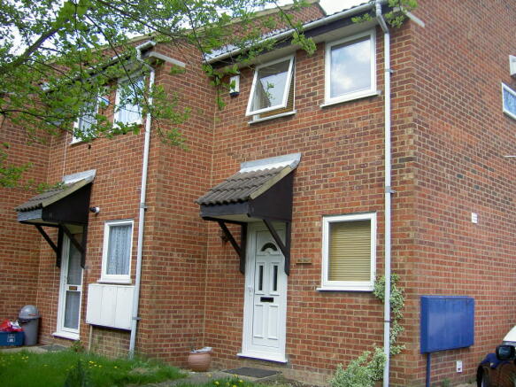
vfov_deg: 36.8
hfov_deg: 47.9
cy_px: 194
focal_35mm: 39
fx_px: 581
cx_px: 258
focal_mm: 8
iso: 100
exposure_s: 1/213
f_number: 2.8
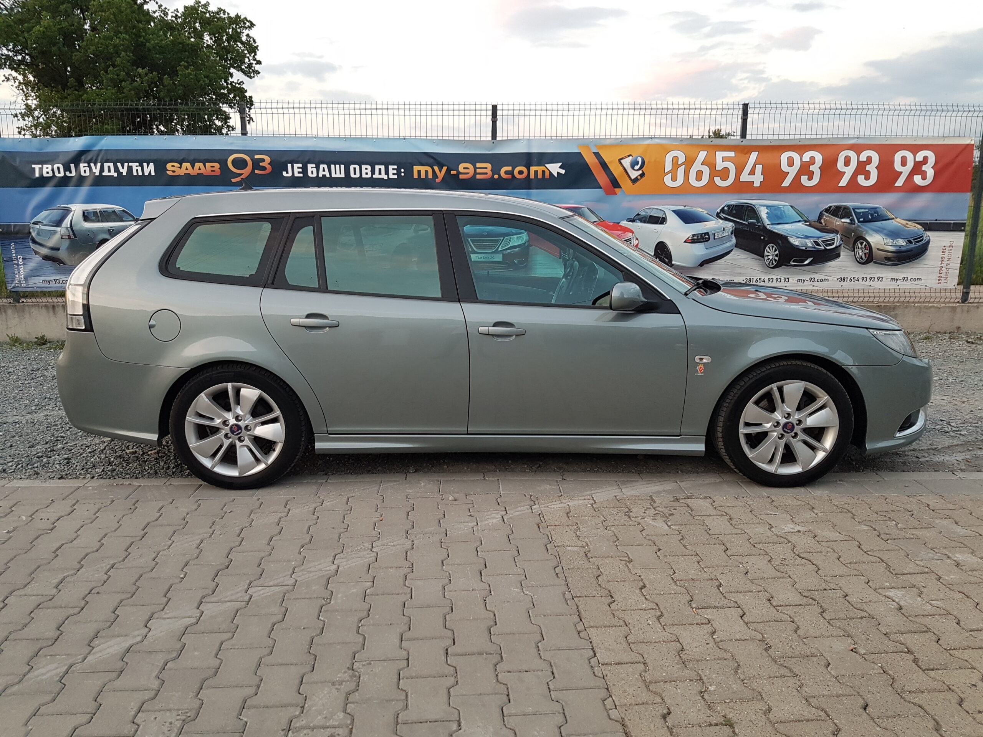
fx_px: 738
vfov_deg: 53.1
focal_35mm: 26
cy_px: 368
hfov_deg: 67.3
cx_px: 492
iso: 64
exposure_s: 1/50
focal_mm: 4.2
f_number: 1.7
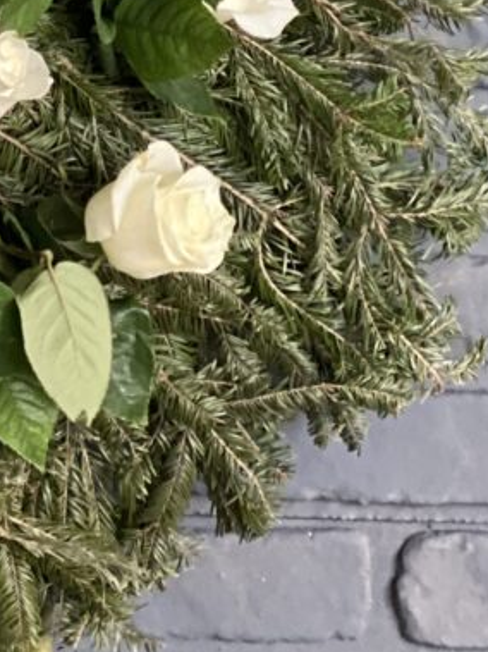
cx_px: -180
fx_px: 3968
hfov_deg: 7.0
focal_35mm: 211
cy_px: -545
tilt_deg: +1.5
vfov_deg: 9.0
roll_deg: -0.4
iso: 200
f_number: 2
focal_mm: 6
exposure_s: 1/33
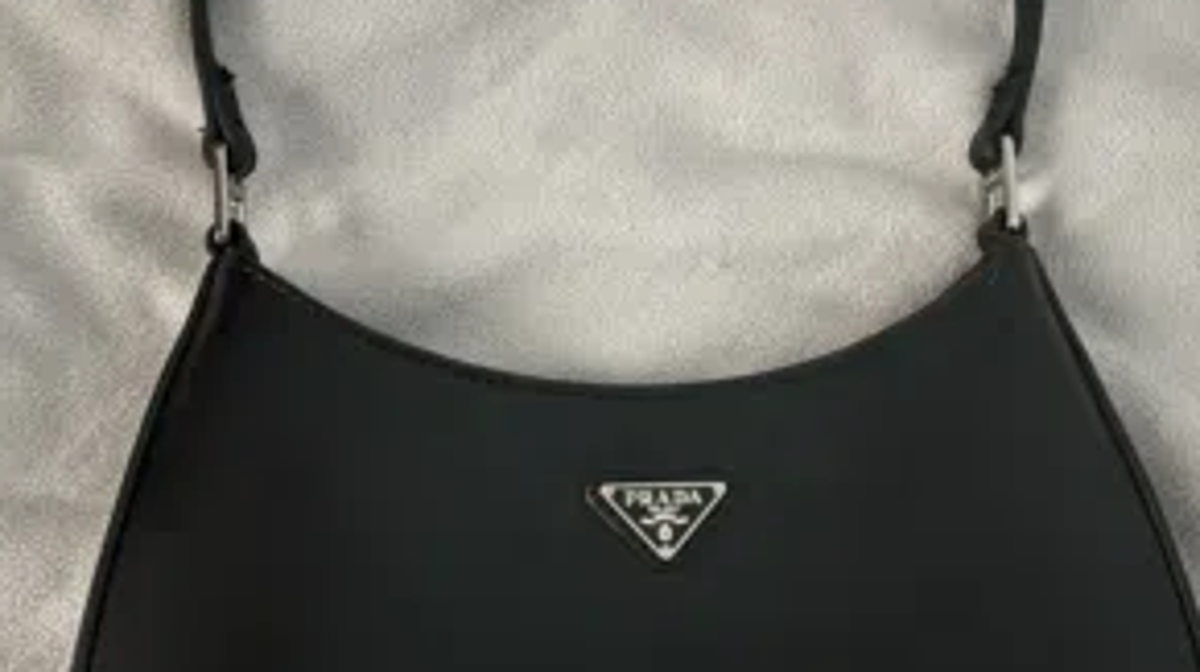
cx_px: 610
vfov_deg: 30.0
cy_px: 466
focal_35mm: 39
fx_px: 1240
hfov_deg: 51.7
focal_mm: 5.96
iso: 1000
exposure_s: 1/20
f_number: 1.6
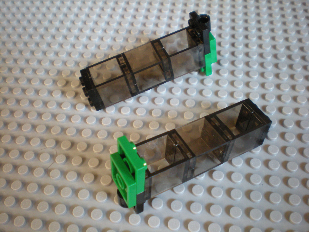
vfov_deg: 37.7
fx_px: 339
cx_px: 154
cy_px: 116
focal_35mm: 38
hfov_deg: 49.0
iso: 200
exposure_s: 1/33.2
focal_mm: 6.3
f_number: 3.1
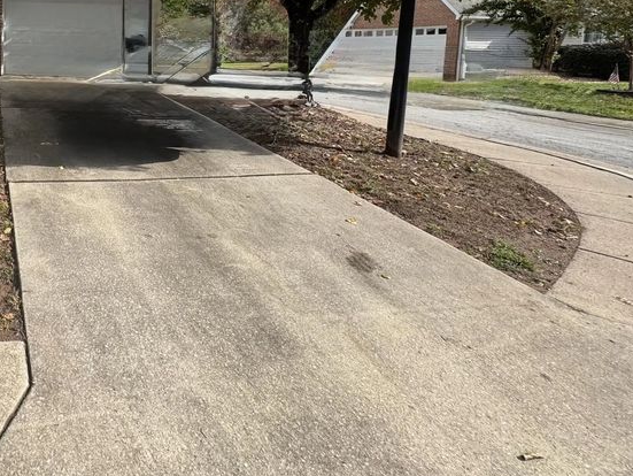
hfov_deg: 56.7
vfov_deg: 49.4
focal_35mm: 26
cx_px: 49
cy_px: 83
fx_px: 476
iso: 50
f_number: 2.2
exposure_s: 1/763
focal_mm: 2.22
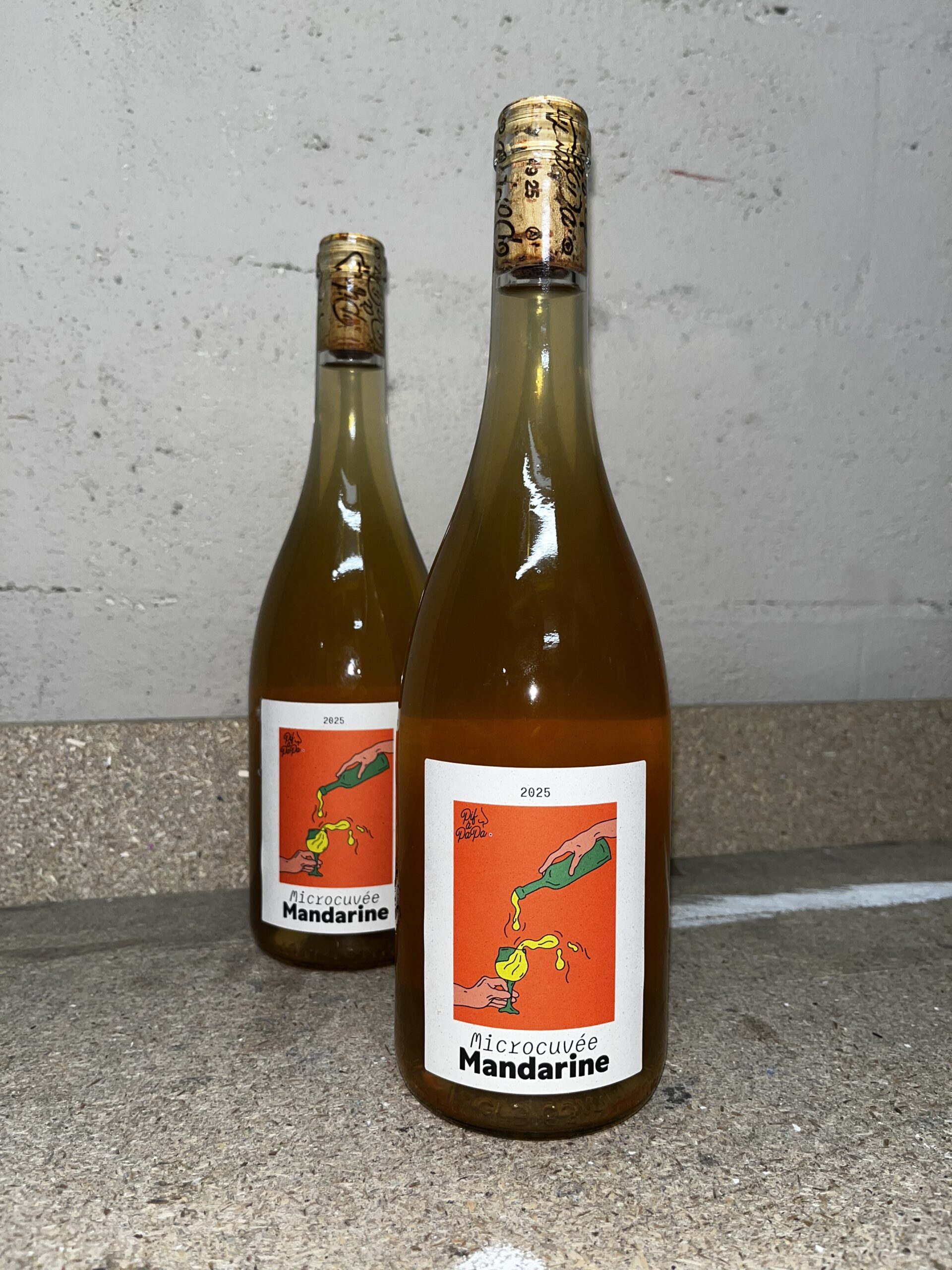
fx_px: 953
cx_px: 476
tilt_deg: -3.8
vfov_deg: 67.3
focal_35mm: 26
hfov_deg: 53.1
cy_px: 635
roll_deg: +0.5
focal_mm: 5.1
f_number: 1.6
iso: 32
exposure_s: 1/52
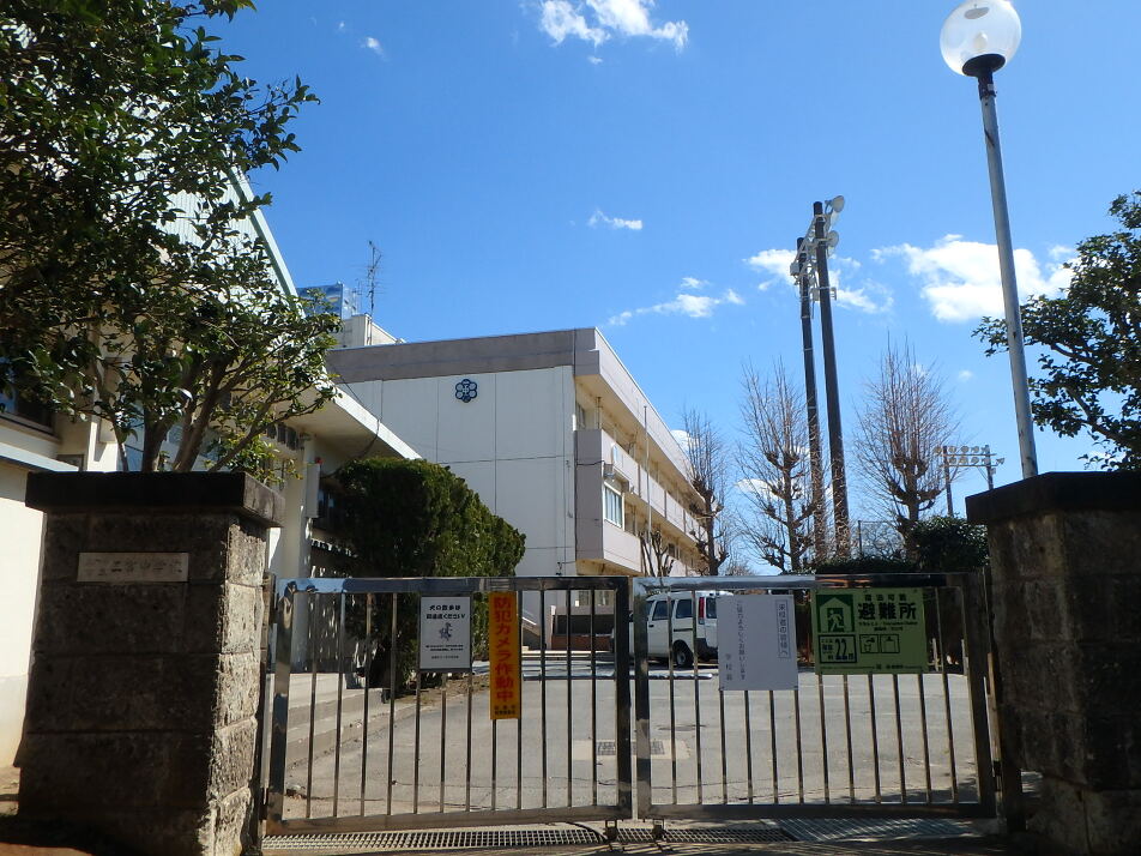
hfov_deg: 58.4
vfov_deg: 45.4
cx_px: 570
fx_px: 1022
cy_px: 428
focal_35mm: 31
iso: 125
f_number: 4.7
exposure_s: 1/800
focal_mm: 5.6
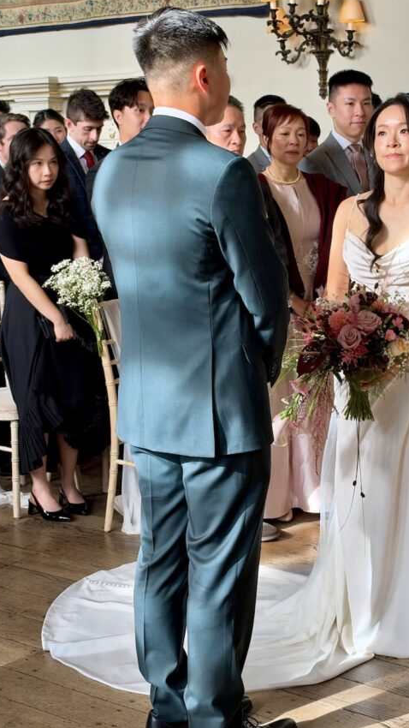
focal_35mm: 63
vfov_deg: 33.3
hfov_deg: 19.0
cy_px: 338
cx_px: 276
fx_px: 1215
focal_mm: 6.93
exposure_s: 1/100
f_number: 1.8
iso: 64
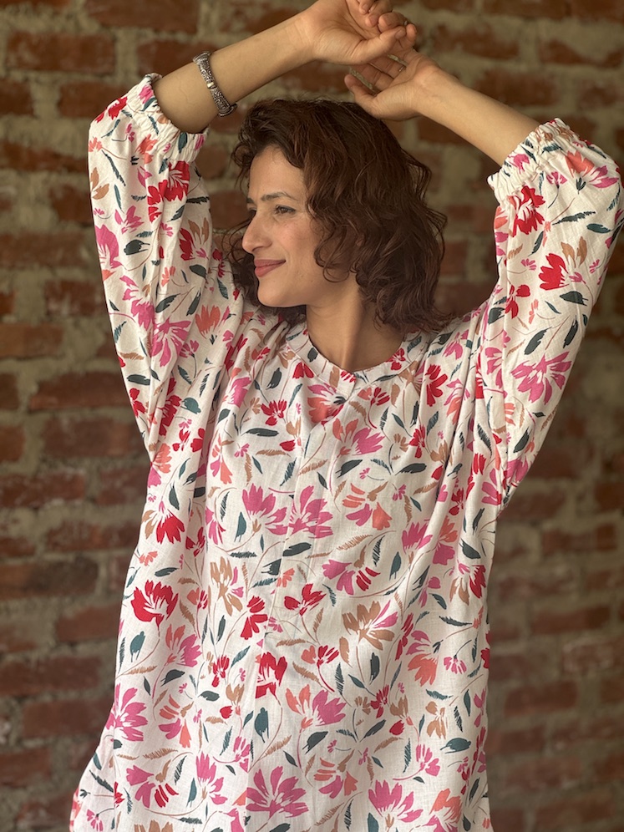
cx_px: 312
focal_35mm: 77
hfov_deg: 19.1
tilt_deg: -5.3
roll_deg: -1.7
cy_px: 416
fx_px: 1851
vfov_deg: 25.3
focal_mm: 9
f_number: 2.8
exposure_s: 1/99
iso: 50
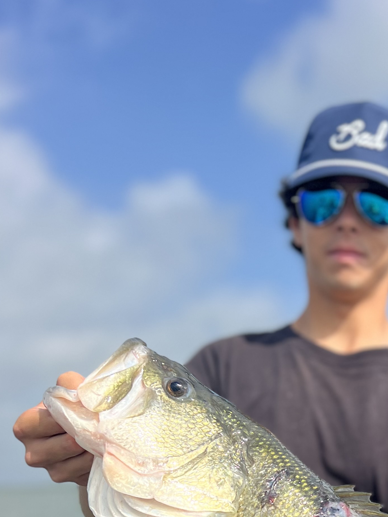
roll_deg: +2.0
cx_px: 365
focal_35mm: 57
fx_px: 852
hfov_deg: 24.7
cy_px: 539
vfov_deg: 30.9
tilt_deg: -3.3
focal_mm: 5.7
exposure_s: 1/4831
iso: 50
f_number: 1.5
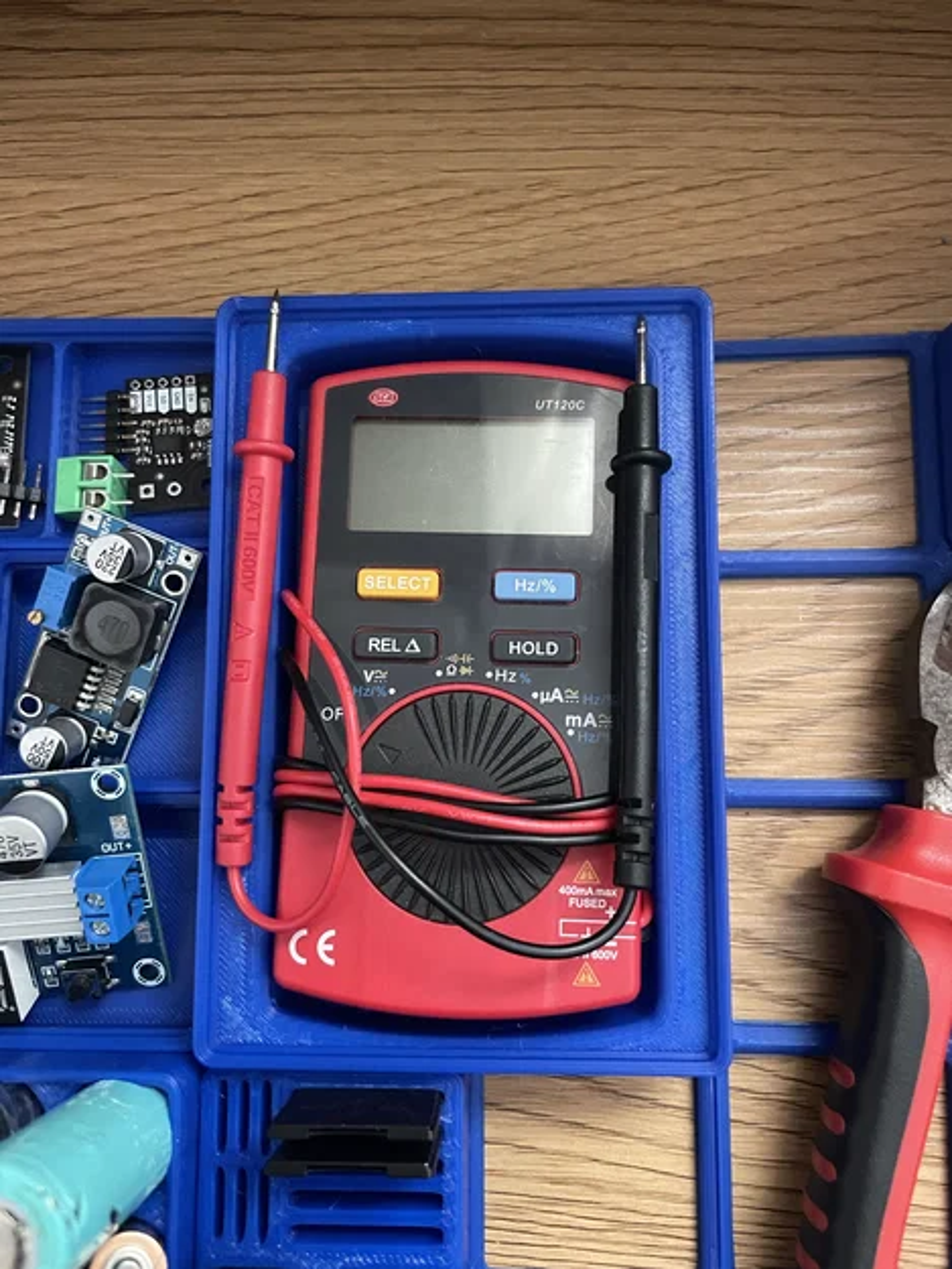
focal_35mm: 26
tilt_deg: -81.4
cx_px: 476
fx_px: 953
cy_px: 634
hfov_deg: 53.1
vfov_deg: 67.3
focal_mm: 4.2
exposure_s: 1/30
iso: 640
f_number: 1.6
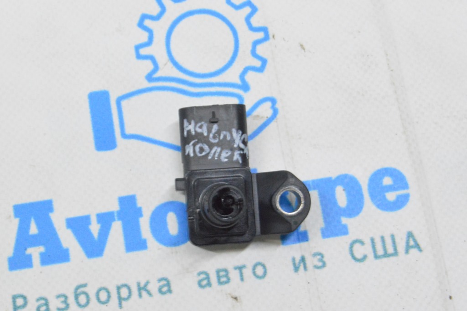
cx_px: 234
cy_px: 156
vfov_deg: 16.5
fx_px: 1069
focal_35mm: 82
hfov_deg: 24.6
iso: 6400
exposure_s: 1/15
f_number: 20
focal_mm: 55
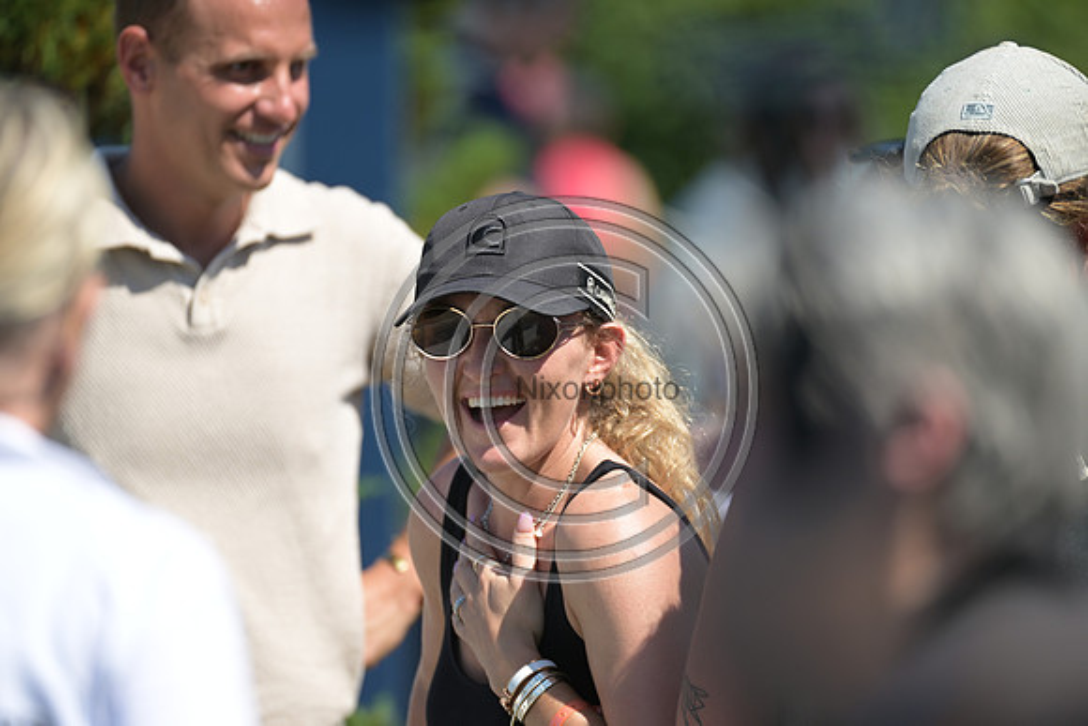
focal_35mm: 400
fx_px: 12091
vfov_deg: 3.4
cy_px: 363
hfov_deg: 5.2
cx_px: 544
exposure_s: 1/1250
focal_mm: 400
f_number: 5
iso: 320
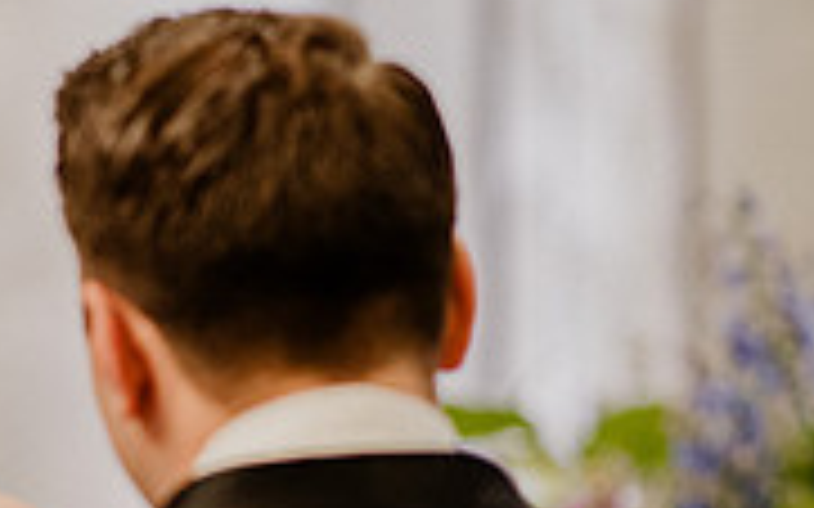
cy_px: 544
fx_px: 7673
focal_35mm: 346
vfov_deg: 3.8
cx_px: -135
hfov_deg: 6.0
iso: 1250
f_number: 1.8
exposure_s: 1/200
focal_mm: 105
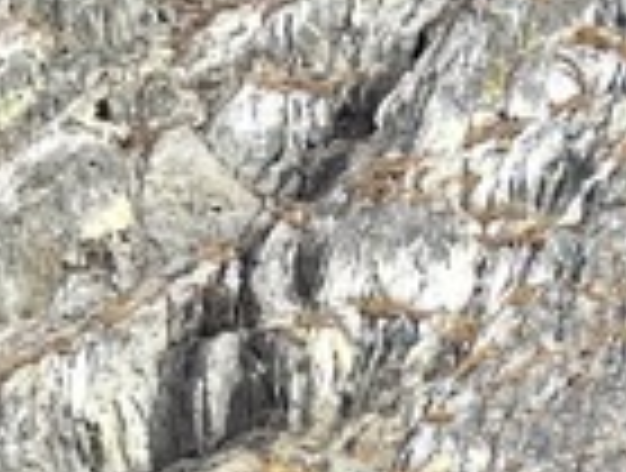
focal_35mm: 191
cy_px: 1591
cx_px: 549
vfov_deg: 6.8
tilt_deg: -10.6
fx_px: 3463
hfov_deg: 10.3
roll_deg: -4.5
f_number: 1.5
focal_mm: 5.7
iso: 50
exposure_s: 1/3571
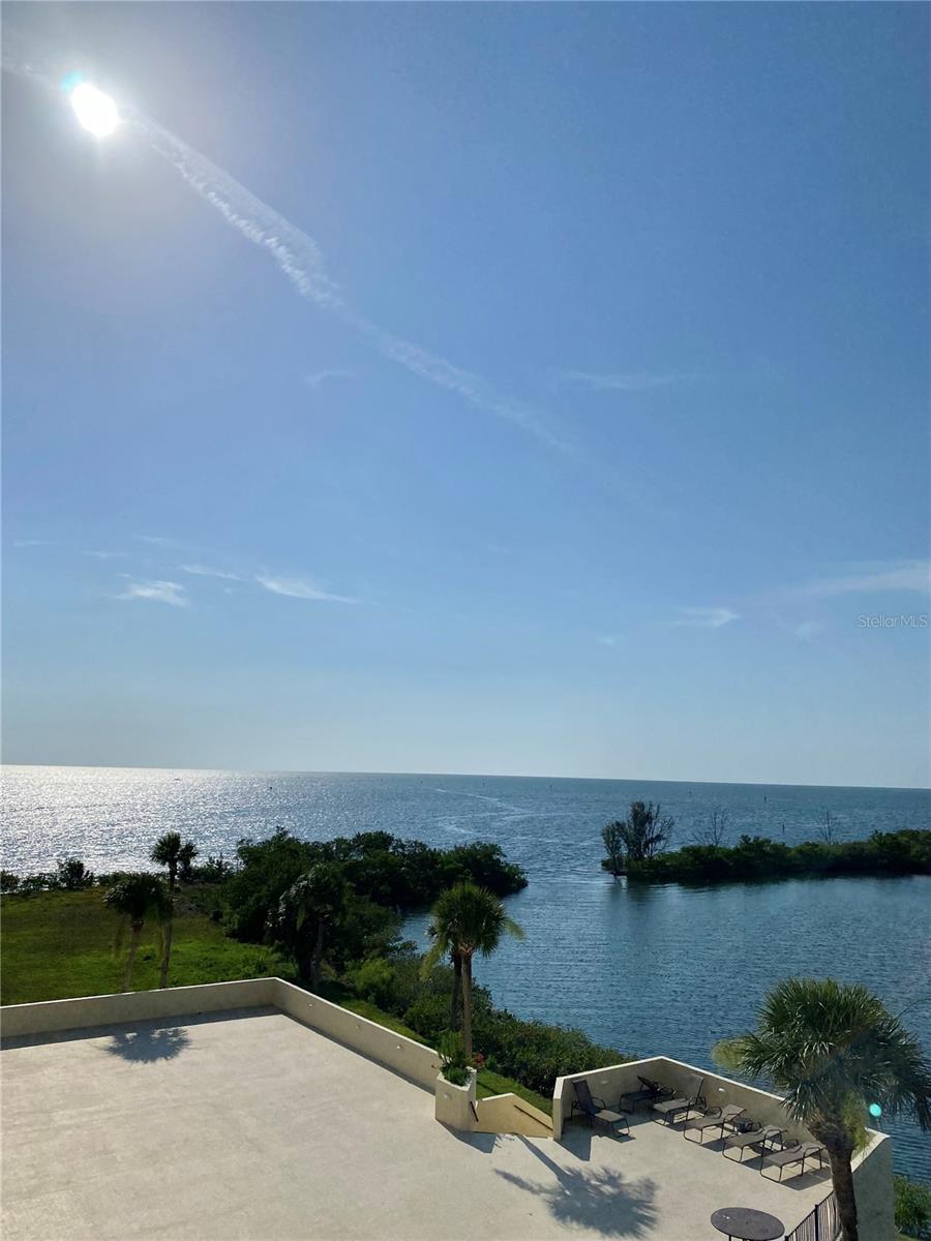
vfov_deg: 67.3
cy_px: 620
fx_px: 932
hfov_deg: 53.1
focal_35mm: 26
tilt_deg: +10.9
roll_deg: -0.9
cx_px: 466
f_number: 1.8
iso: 32
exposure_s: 1/14286
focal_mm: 4.25
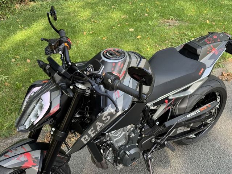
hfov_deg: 39.7
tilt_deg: -24.1
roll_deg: +1.8
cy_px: 87
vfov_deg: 30.3
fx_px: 322
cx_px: 116
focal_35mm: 48
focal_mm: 6.76
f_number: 1.78
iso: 64
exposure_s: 1/174
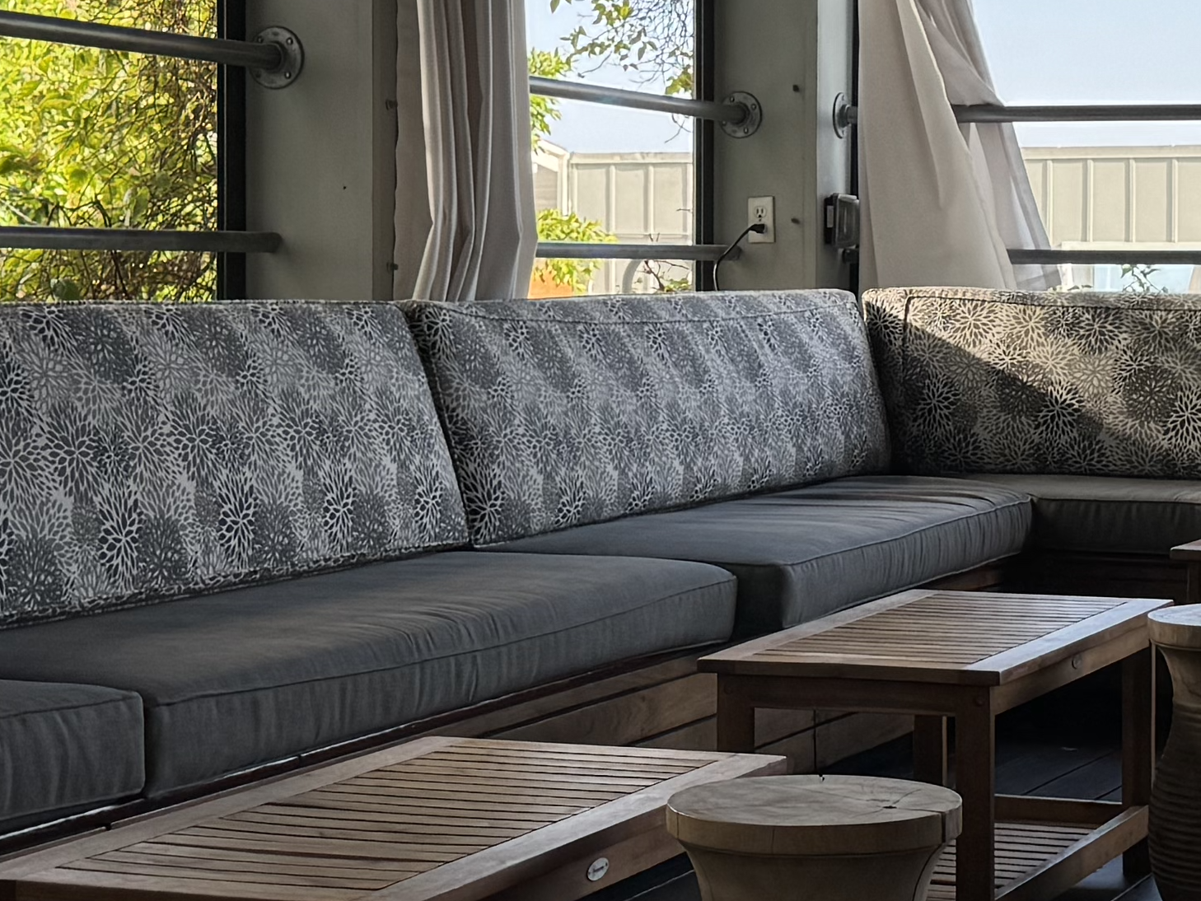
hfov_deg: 20.7
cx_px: 918
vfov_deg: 15.7
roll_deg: -0.2
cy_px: 277
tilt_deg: -0.4
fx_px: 3262
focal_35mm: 94
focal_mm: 6.76
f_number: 1.78
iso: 80
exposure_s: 1/1238
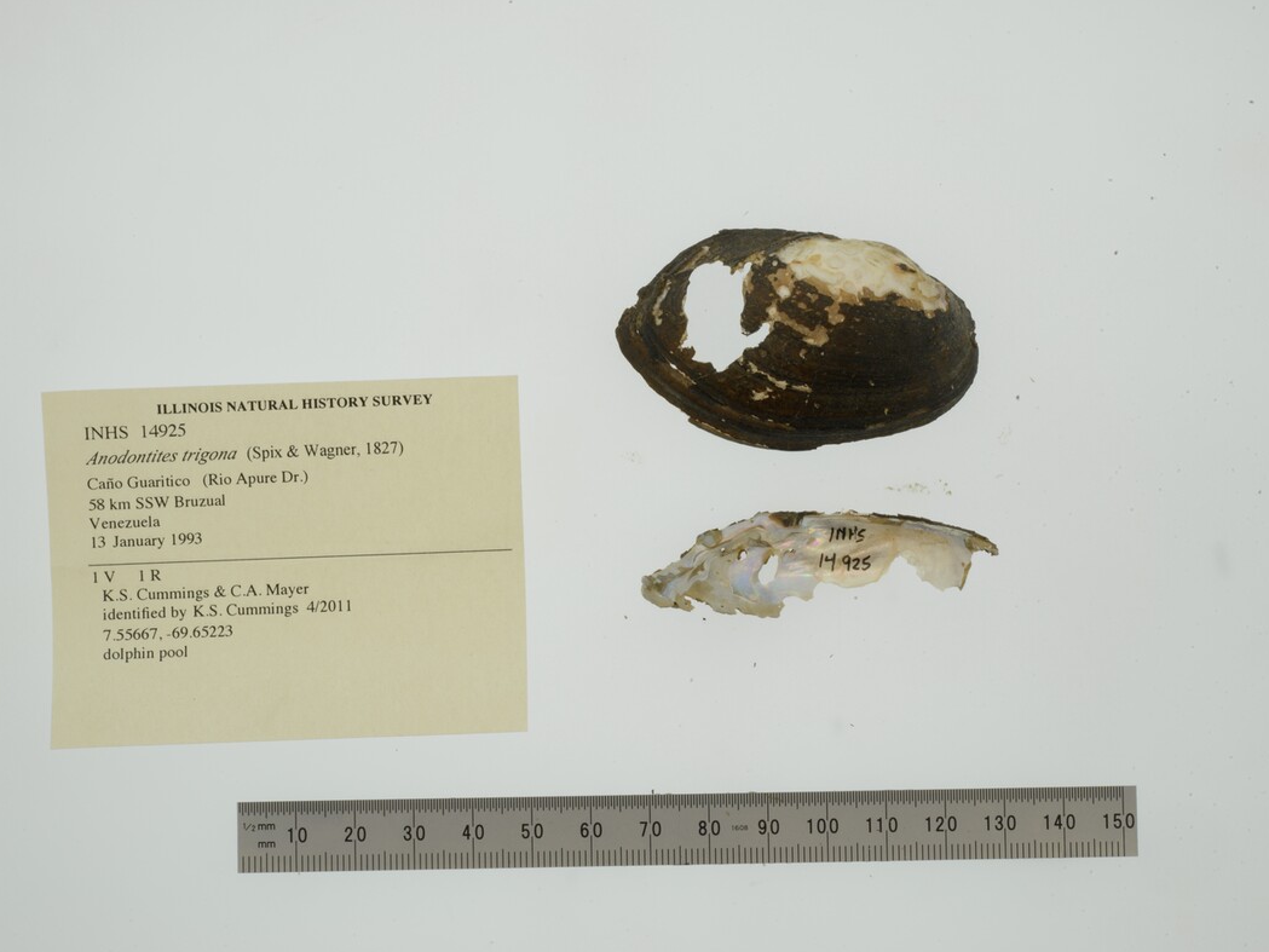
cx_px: 662
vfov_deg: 22.3
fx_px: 2420
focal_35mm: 66
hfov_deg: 29.4
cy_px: 471
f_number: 32
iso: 100
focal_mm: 60
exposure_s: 1/13
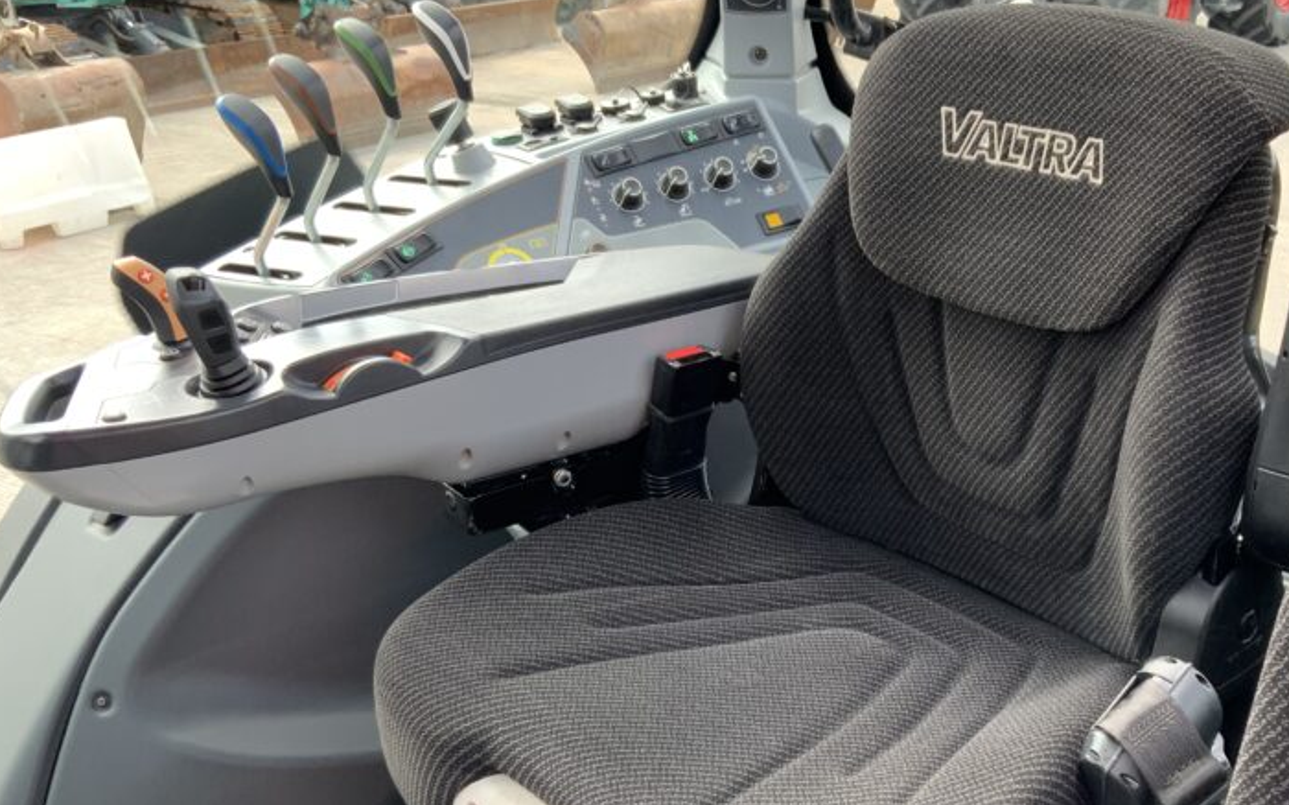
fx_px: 1580
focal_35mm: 45
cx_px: 873
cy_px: 519
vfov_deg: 28.4
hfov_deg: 43.7
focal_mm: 3
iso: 32
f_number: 1.8
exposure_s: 1/122
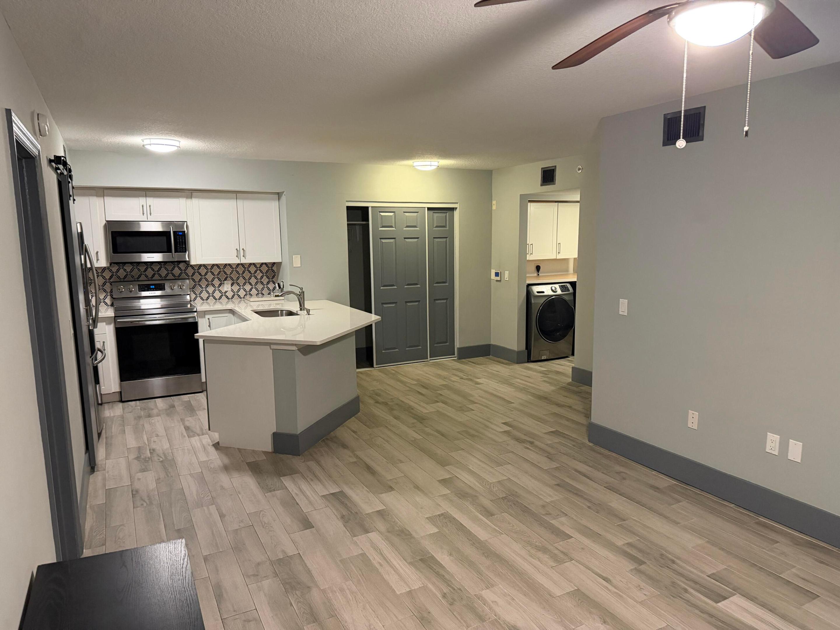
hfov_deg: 71.6
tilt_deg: -7.8
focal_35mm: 24
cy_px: 315
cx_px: 420
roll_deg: +1.2
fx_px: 582
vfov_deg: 56.8
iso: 640
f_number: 1.78
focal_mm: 6.76
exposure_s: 1/60
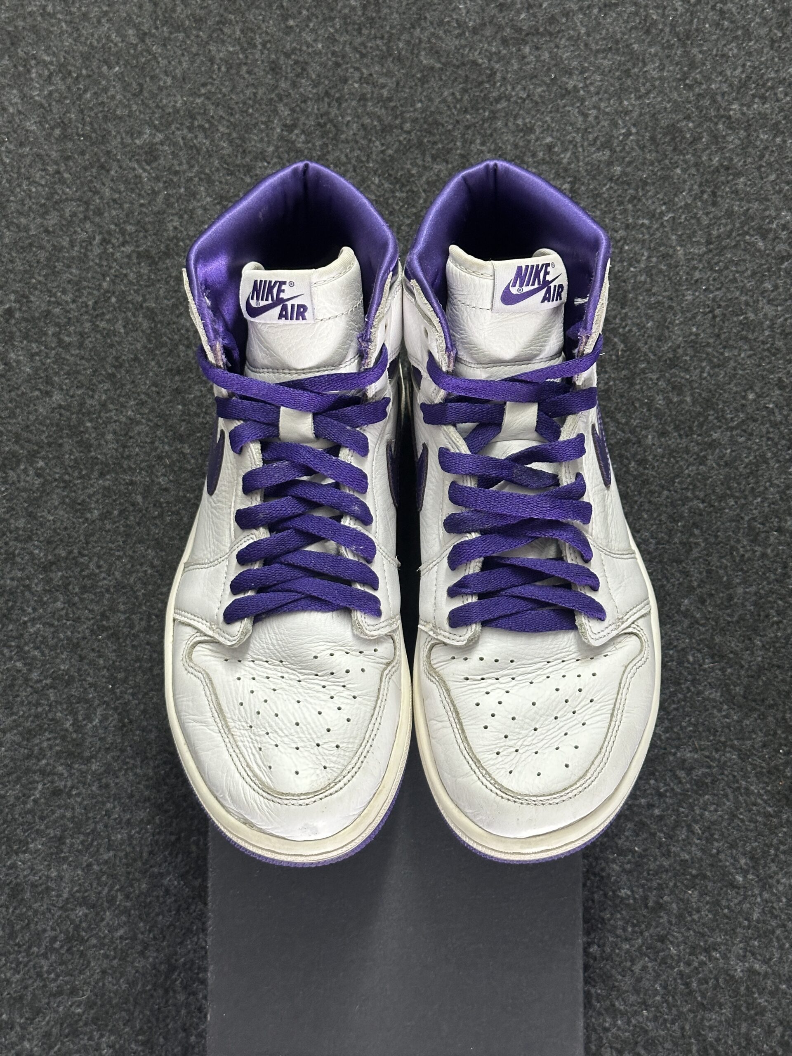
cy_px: 528
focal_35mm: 48
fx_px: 1464
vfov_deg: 39.7
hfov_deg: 30.3
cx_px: 396
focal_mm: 6.86
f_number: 1.78
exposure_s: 1/50
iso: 200
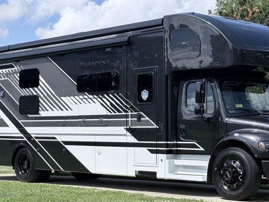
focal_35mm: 82
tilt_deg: +4.7
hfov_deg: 23.8
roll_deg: +1.2
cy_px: 128
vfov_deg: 18.0
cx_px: 141
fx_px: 638
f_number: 1.78
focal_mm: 6.76
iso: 64
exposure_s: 1/4329
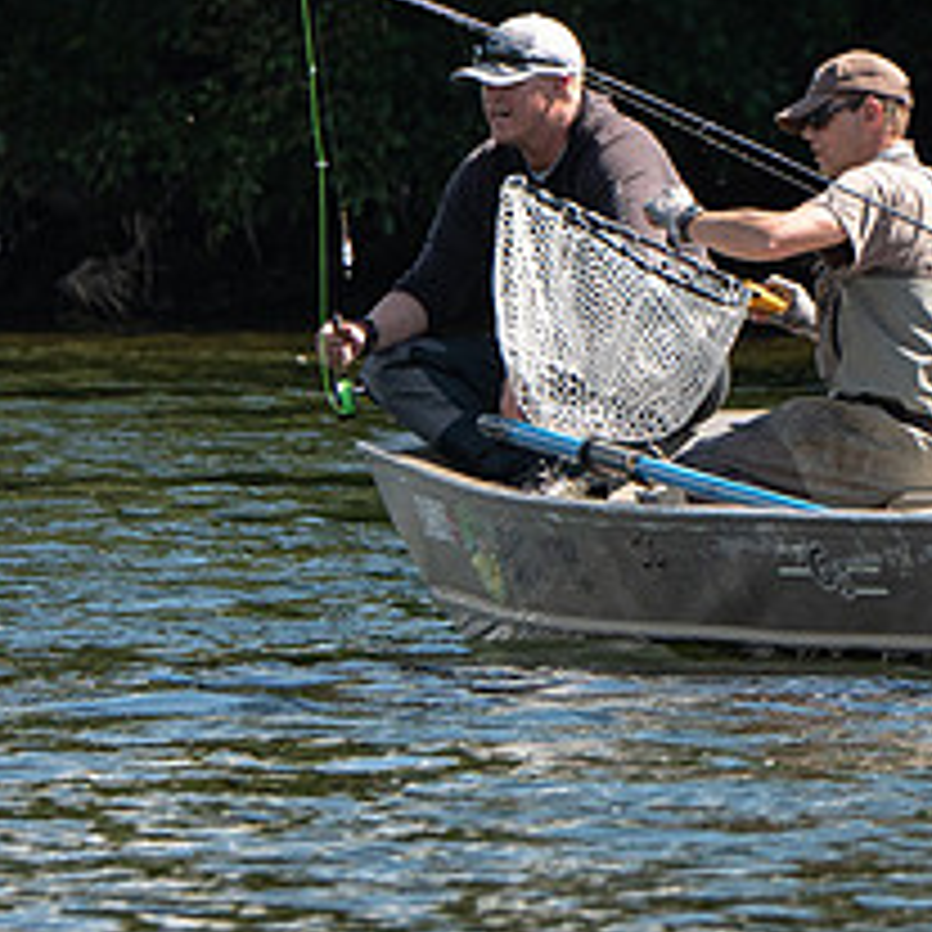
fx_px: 37741
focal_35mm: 1239
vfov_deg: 1.4
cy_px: 603
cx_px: 1000
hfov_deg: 1.4
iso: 400
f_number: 5
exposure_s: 1/1000
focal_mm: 200
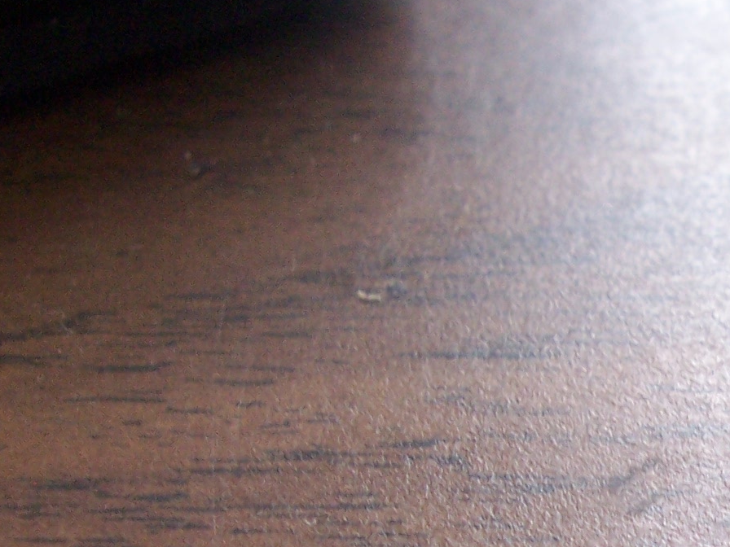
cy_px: 528
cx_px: 763
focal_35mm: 90
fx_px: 1898
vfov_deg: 16.1
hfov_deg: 20.9
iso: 140
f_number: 2.8
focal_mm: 6
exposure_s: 1/30
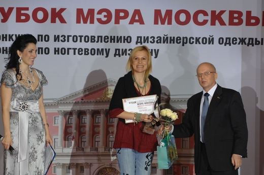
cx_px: 132
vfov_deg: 7.3
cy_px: 88
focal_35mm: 188
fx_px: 1373
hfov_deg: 11.0
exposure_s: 1/160
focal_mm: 125
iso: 640
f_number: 4.5
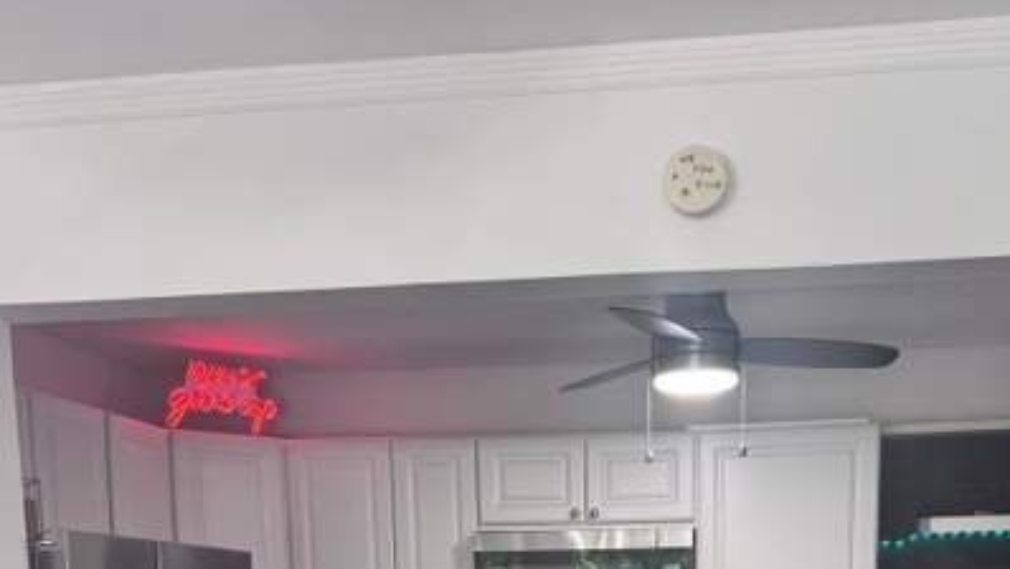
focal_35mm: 42
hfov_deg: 48.2
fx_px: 1125
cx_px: 589
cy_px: 744
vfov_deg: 24.6
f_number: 1.78
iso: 125
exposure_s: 1/60
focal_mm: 6.76
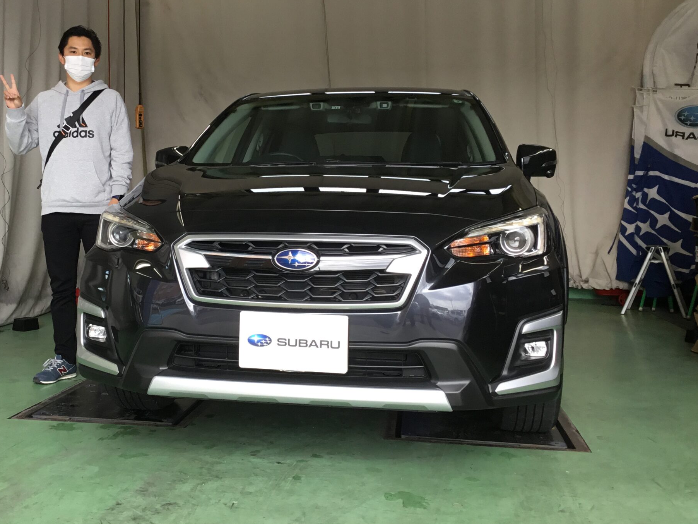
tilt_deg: -2.1
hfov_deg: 42.5
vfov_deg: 32.9
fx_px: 887
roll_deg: -0.3
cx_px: 250
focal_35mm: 44
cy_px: 238
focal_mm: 3.3
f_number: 2.4
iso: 40
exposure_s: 1/120
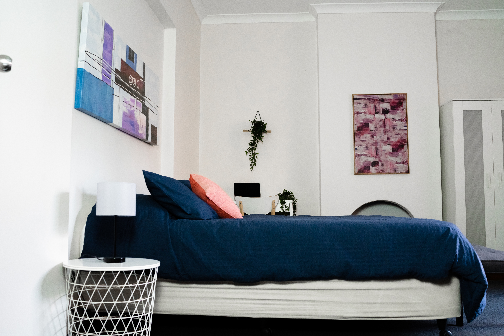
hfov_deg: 54.4
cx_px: 252
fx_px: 490
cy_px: 168
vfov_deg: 37.9
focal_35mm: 35
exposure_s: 1/60
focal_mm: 35
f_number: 5.6
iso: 1000
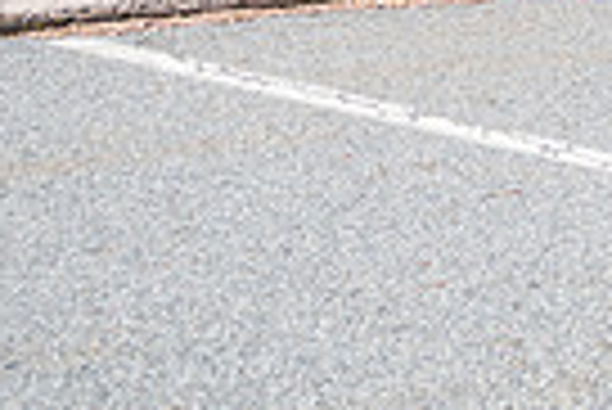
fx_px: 1736
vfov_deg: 12.5
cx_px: 891
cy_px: -275
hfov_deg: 18.0
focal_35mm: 102
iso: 200
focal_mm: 24
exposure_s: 1/3200
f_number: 4
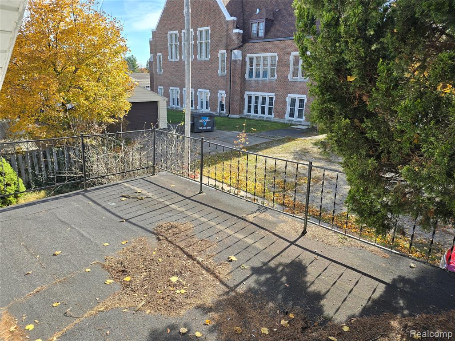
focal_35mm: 23
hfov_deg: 73.9
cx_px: 228
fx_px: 302
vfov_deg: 58.9
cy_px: 170
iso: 12
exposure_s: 1/261
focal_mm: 6.3
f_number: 1.7
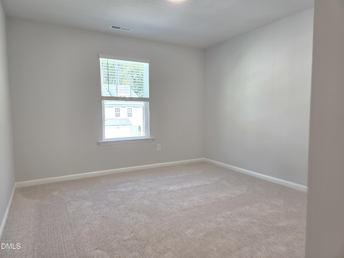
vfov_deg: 58.9
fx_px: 229
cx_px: 172
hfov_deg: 73.9
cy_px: 129
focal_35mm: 23
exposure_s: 1/120
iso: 80
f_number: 1.8
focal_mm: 5.4
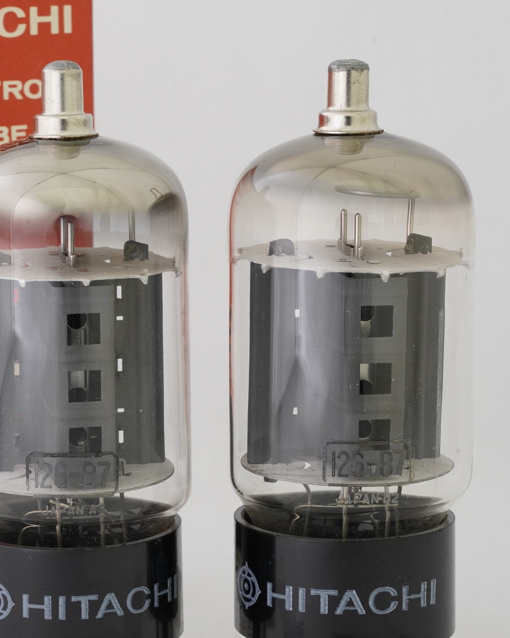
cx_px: 53
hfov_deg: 13.6
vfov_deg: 17.2
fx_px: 2113
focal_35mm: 112
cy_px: 337
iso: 800
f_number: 22
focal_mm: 59
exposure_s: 1/1.25
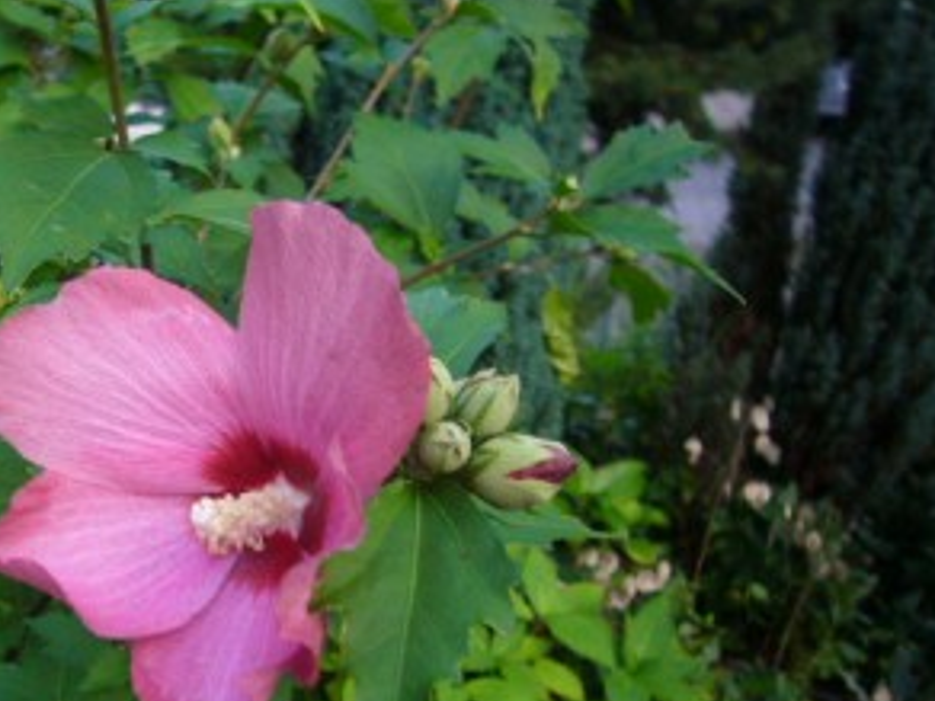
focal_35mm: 43
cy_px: 471
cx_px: 253
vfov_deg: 33.3
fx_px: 1161
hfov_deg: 42.7
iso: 100
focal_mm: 4.6
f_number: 2.8
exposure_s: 1/20
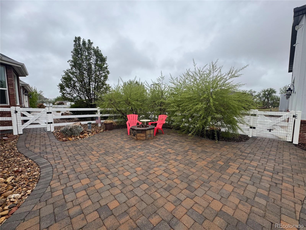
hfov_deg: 102.1
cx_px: 153
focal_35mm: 14
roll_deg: +0.9
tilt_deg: -5.0
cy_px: 115
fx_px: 124
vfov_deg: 85.7
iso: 40
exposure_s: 1/495
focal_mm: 2.22
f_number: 2.2
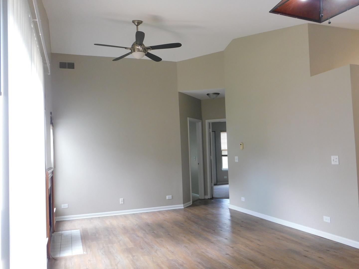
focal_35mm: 30
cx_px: 180
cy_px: 134
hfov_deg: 60.0
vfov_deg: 46.8
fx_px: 311
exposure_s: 1/30
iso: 220
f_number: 3.2
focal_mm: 5.3
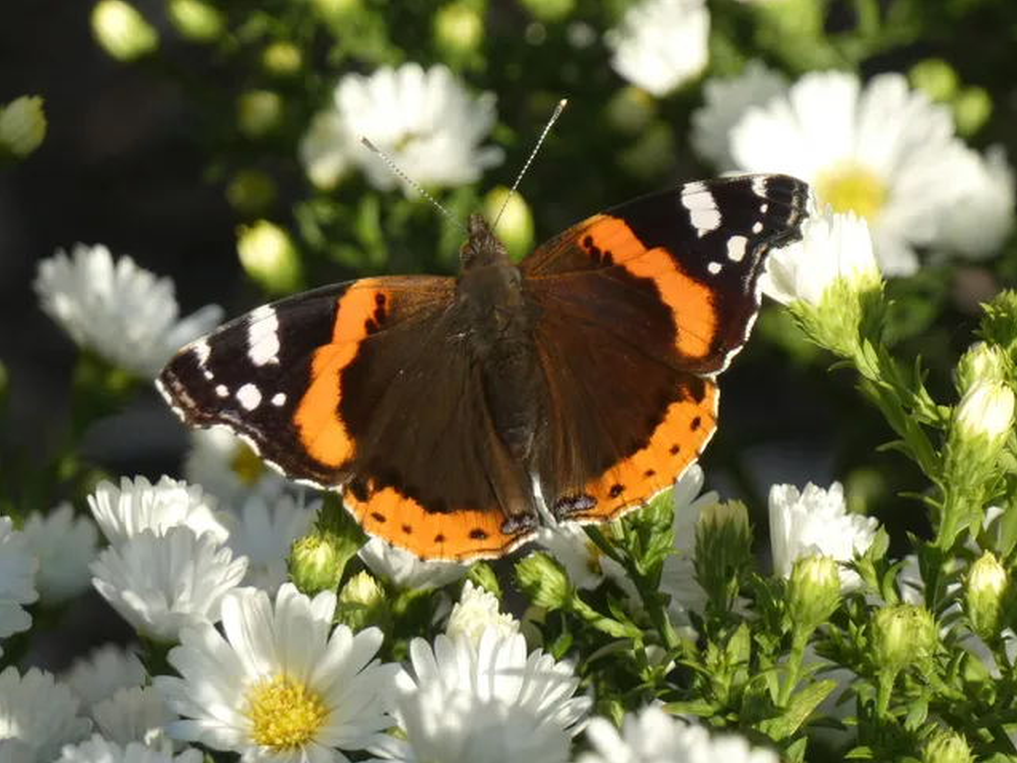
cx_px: 509
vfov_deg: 3.4
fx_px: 12988
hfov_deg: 4.5
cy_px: 382
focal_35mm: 442
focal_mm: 78.8
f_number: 5.6
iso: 80
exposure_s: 1/100
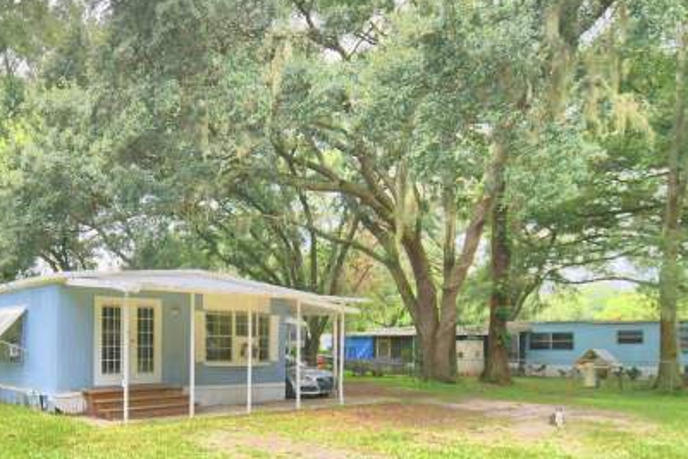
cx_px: 181
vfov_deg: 42.4
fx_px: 574
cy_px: 340
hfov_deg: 59.0
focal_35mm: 30
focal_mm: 10
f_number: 4.5
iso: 160
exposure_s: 1/500
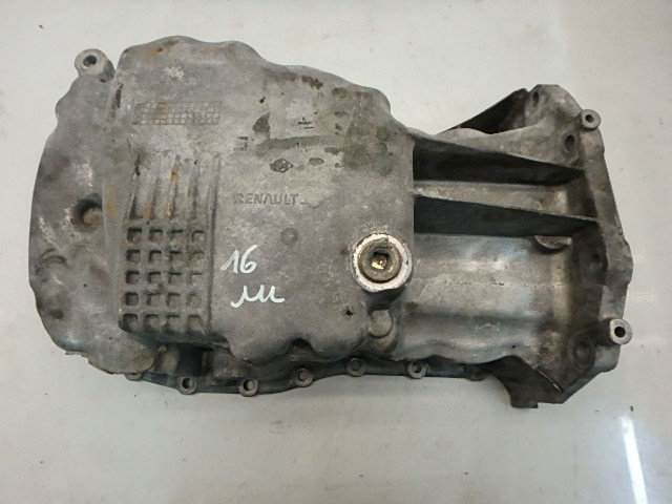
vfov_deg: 63.4
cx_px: 336
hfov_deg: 79.0
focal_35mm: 21
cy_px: 252
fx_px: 408
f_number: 3.5
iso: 800
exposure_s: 1/160
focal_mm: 3.7
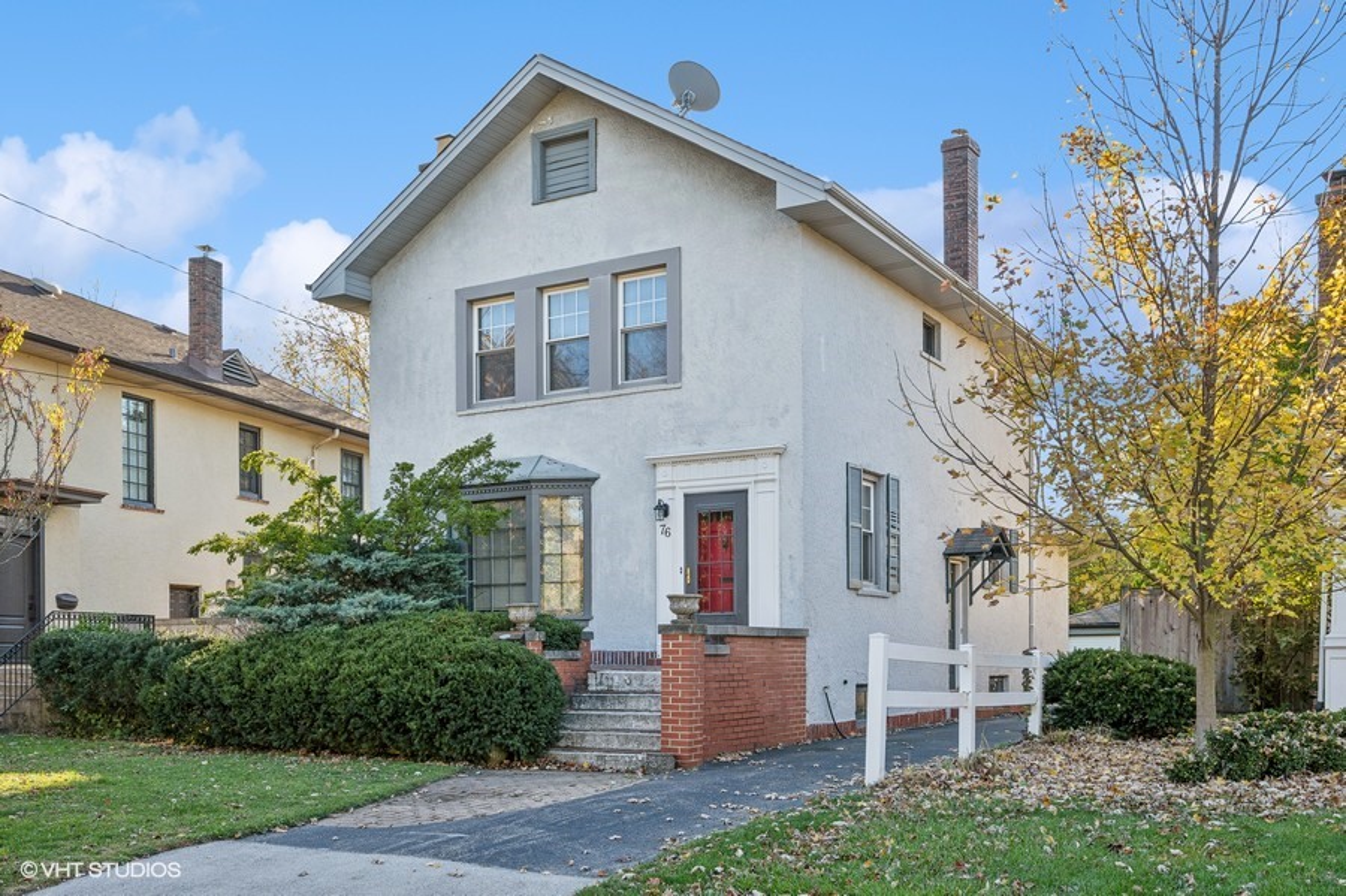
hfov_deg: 57.2
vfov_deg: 39.9
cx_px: 673
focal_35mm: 33
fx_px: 1233
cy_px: 448
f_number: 9.5
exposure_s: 1/60
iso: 200
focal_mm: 22
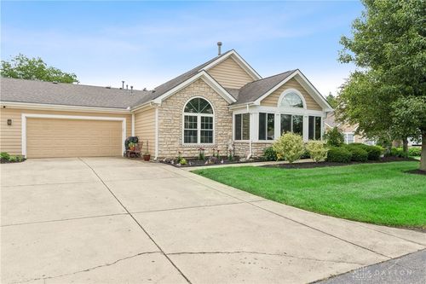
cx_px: 213
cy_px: 142
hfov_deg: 77.3
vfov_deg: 56.1
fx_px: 266
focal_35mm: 22
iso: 100
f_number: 8
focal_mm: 15
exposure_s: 1/80
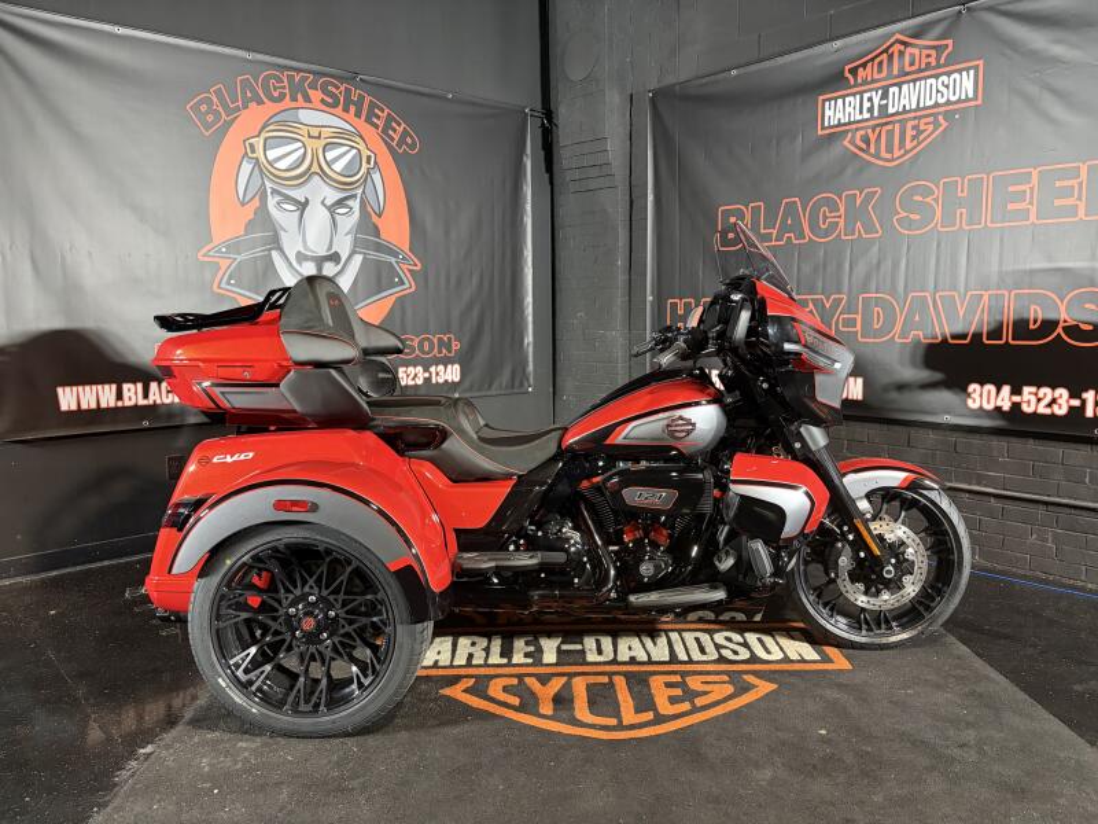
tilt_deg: -5.5
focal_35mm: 26
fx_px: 825
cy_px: 412
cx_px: 549
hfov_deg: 67.3
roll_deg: +0.1
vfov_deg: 53.1
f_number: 1.6
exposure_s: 1/60
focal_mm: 5.96
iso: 400
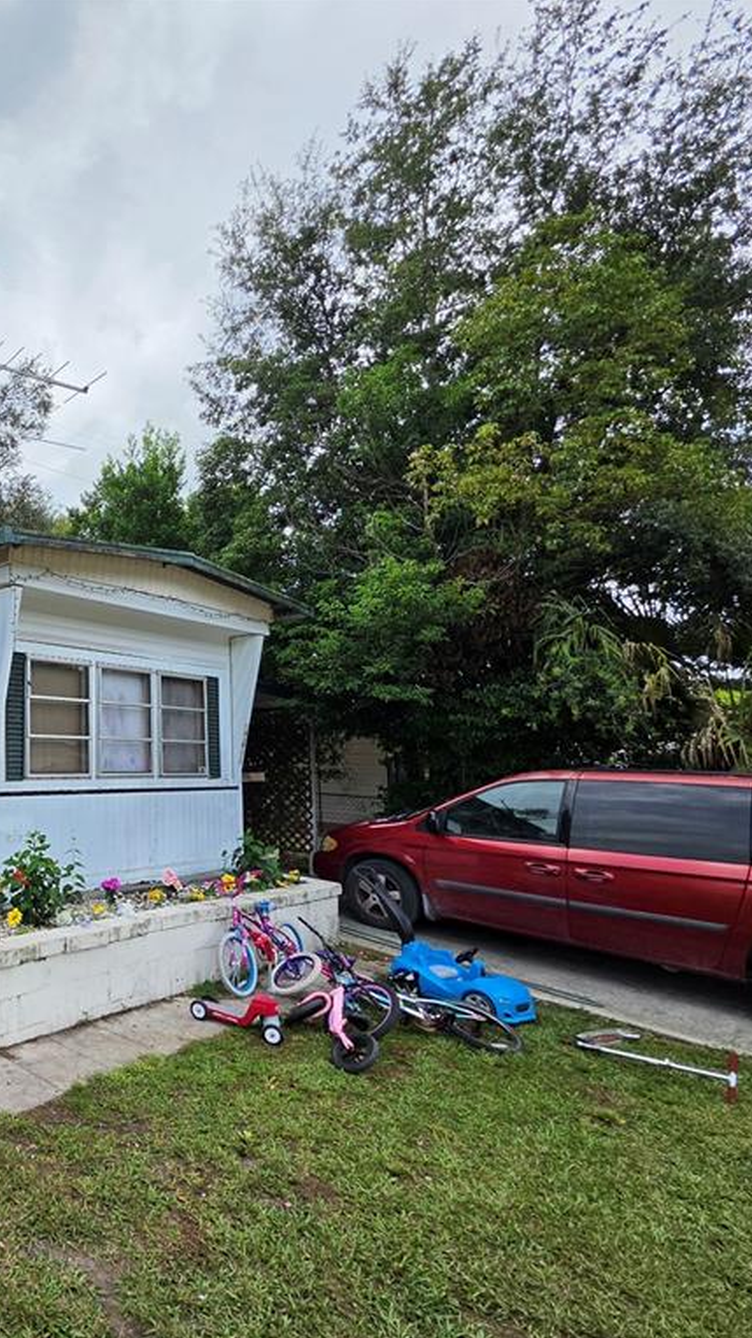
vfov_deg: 89.6
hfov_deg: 45.9
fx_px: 674
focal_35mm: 19
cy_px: 670
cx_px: -47
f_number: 1.9
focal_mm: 2.2
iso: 40
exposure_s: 1/1789
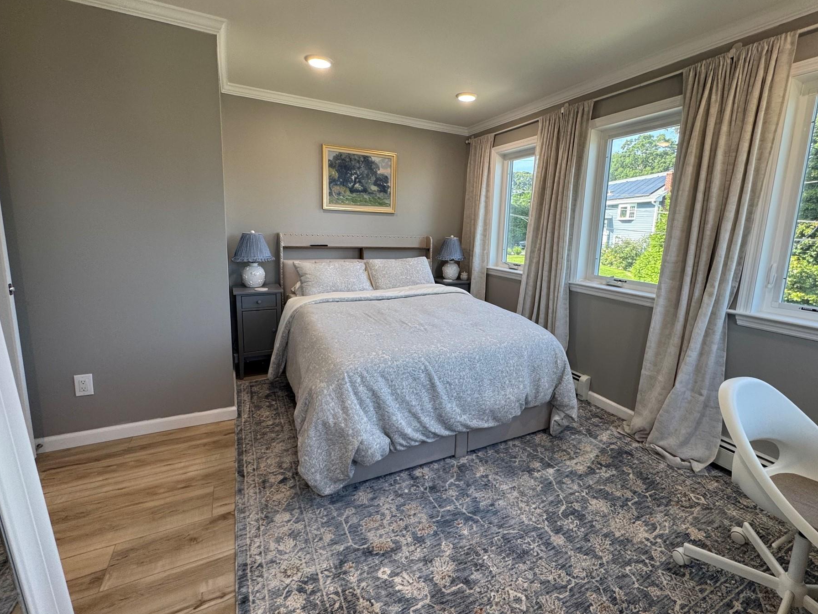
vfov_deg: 78.0
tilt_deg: -9.8
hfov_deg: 94.4
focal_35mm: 16
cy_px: 290
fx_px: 378
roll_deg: -2.4
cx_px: 434
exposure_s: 1/120
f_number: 2.2
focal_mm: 2.22
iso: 125
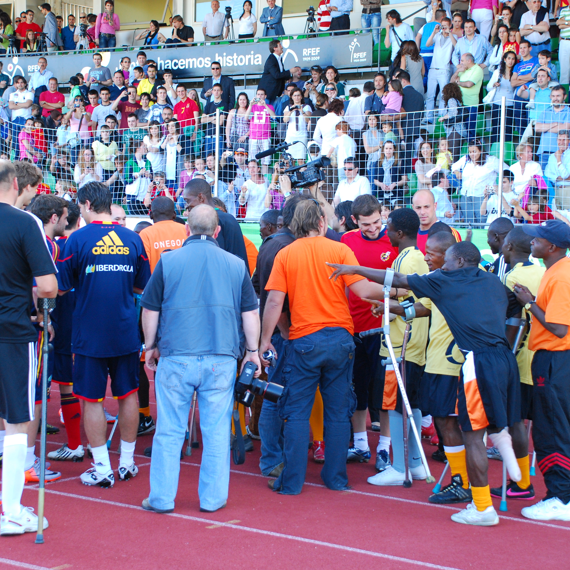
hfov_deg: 23.7
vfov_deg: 23.7
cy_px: 284
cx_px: 290
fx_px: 1360
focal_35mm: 73
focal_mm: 38
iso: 400
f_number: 5
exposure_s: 1/100
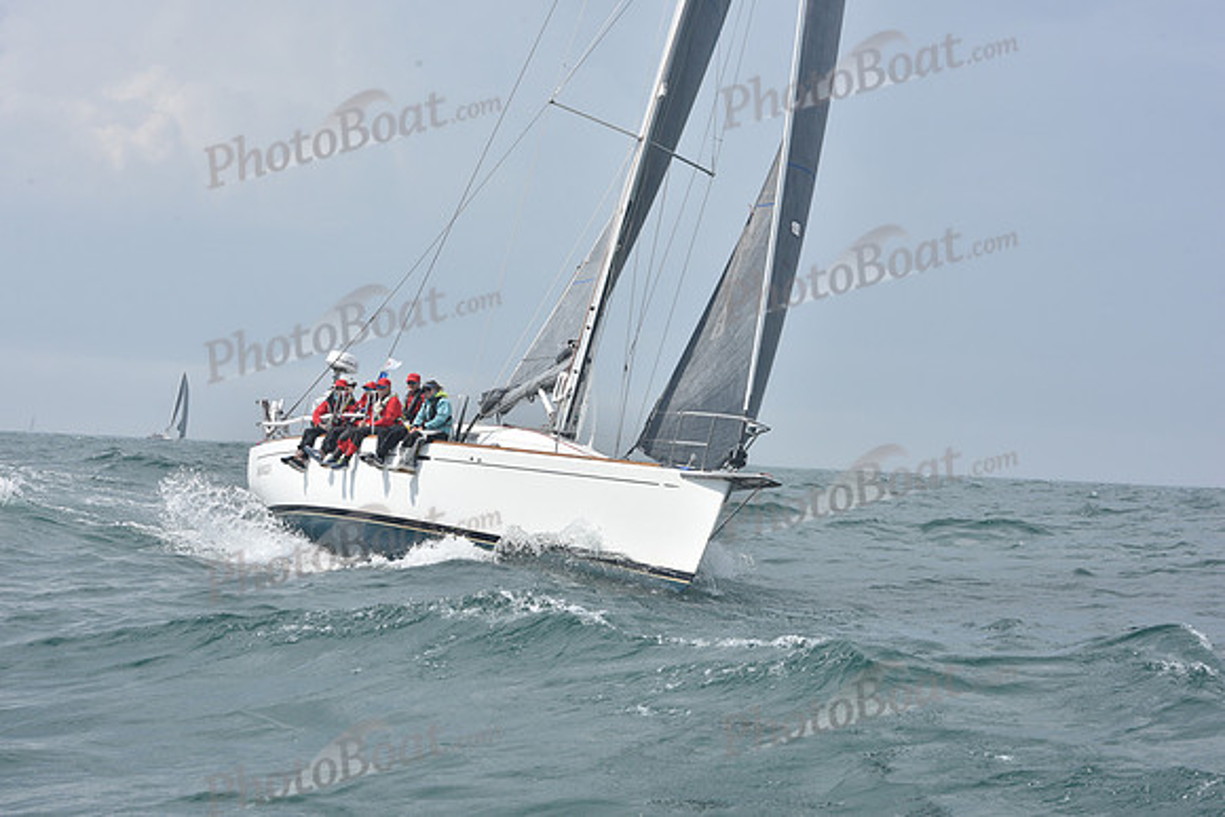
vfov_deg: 17.5
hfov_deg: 26.0
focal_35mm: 78
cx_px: 612
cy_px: 408
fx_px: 2655
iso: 320
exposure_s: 1/800
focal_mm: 78
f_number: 13
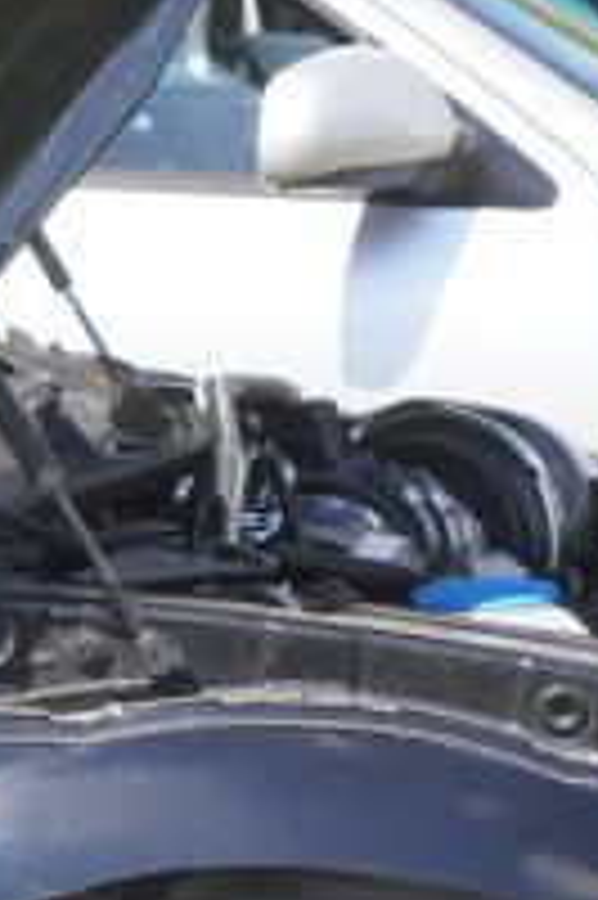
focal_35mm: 301
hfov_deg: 4.6
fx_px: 7505
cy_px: 454
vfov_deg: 6.9
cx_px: 418
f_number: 5.6
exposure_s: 1/200
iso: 100
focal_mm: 40.5
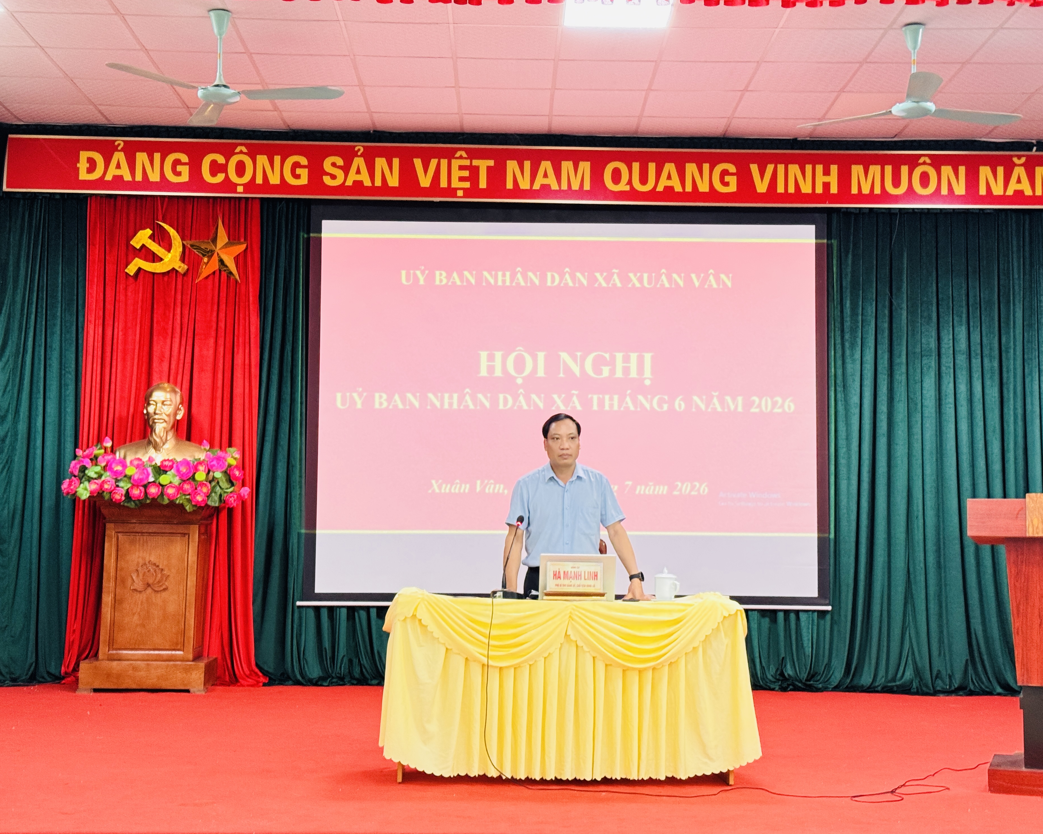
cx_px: 525
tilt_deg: +3.6
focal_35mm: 51
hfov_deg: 36.7
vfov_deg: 29.7
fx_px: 1574
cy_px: 414
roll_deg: -0.8
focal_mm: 6.76
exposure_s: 1/33
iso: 200
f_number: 1.78
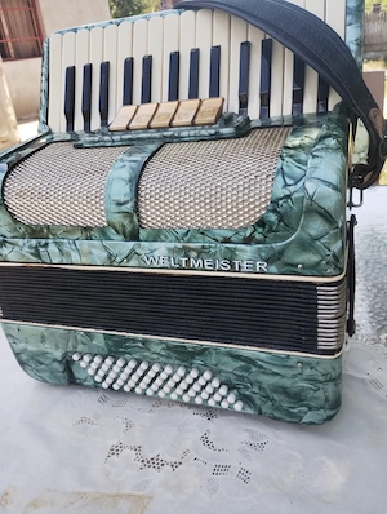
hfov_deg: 49.9
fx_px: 416
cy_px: 257
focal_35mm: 28
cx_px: 194
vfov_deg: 63.4
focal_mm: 4.27
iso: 100
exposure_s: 1/145
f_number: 1.8
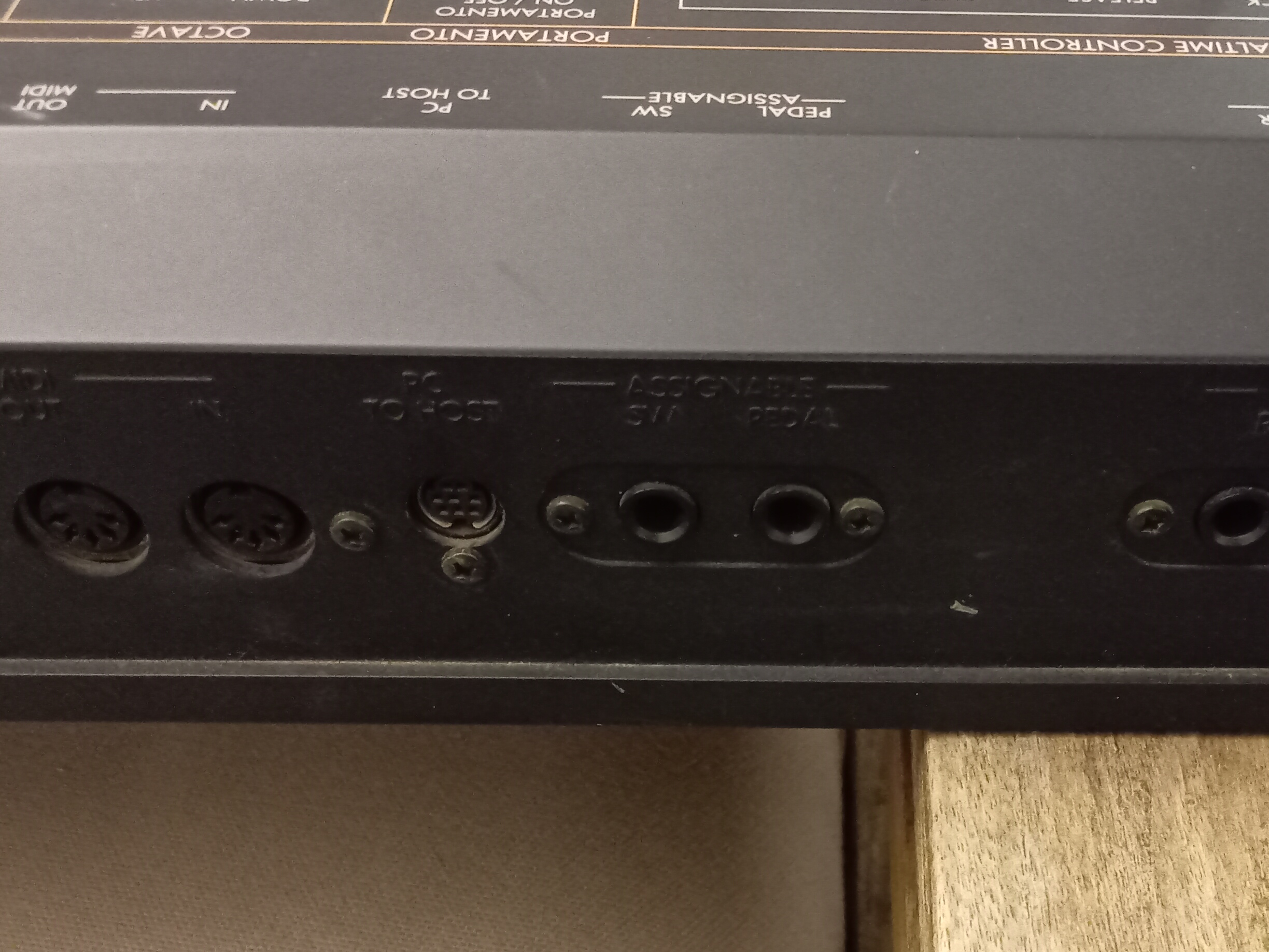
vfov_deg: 31.3
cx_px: 825
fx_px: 1650
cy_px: 767
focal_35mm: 45
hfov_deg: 41.6
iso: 7431
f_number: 1.8
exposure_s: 1/12.5
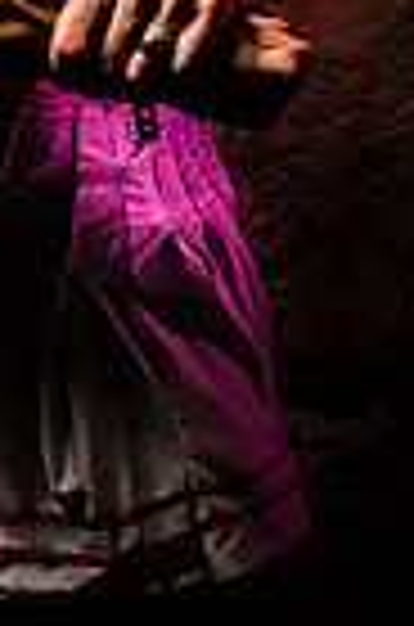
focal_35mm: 155
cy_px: -333
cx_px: 22
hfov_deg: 8.8
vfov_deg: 12.6
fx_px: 2687
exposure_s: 1/60
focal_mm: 32
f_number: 22
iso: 200
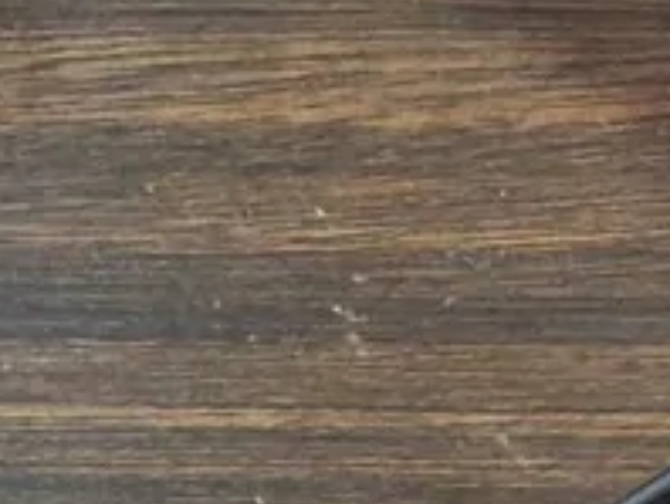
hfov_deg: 15.3
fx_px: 2461
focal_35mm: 127
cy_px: 1060
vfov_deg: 10.6
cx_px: 619
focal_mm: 2.91
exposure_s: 1/10
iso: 500
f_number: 1.9
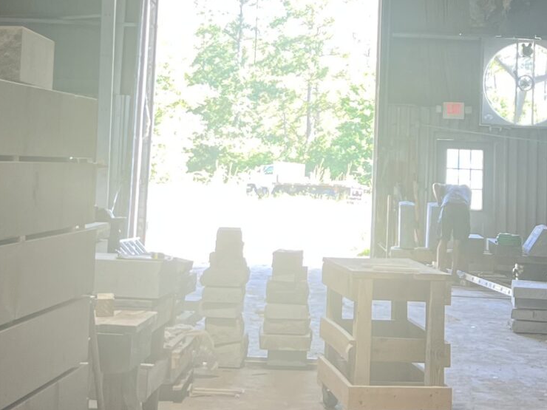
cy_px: -13
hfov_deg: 21.7
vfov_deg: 16.0
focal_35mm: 90
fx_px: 1422
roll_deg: -3.1
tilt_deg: +7.5
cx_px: 347
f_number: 1.5
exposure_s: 1/60
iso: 80
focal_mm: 5.7
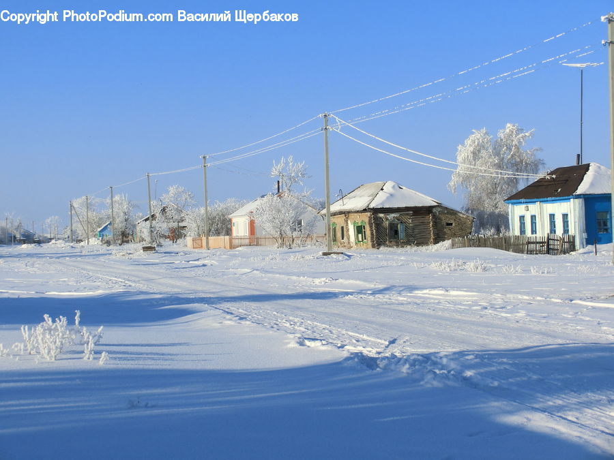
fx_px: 1703
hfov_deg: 20.4
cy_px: 230
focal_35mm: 96
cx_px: 307
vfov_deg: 15.4
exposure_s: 1/160
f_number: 13.4
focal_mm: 17.06
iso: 100
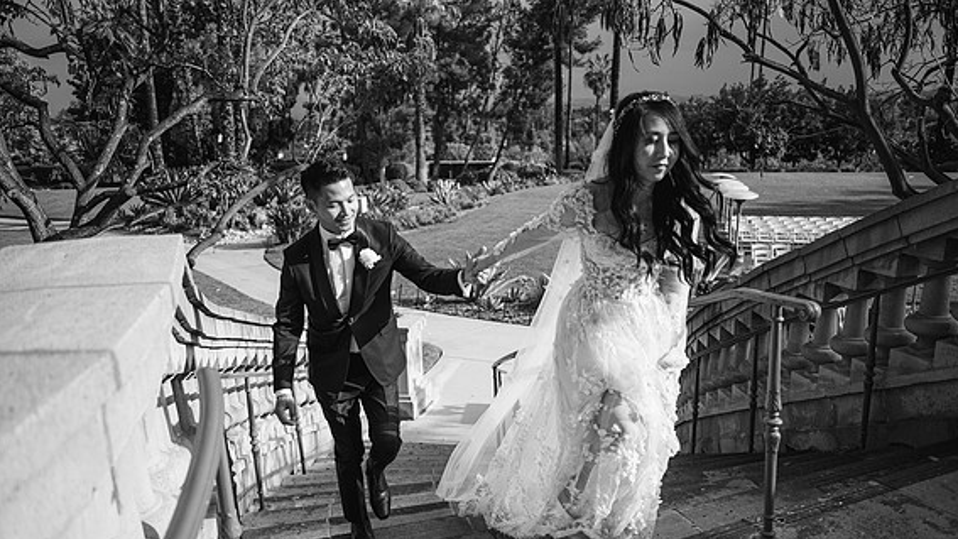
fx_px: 762
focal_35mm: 30
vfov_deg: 38.8
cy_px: 319
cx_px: 488
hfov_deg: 64.3
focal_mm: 28
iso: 100
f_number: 2.8
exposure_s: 1/2000
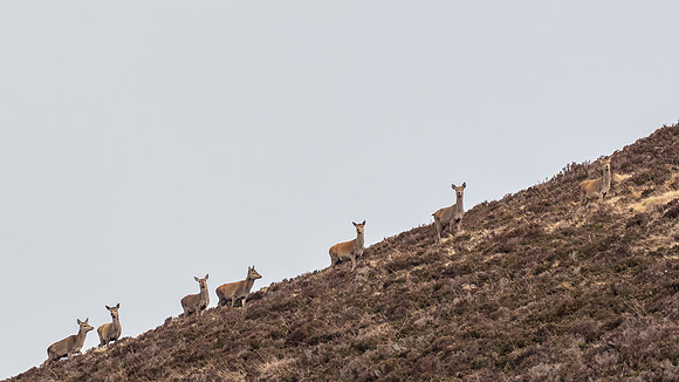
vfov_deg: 1.3
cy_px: 302
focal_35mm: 913
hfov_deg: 2.4
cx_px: 210
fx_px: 16440
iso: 1000
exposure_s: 1/800
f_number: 4.5
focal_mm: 300
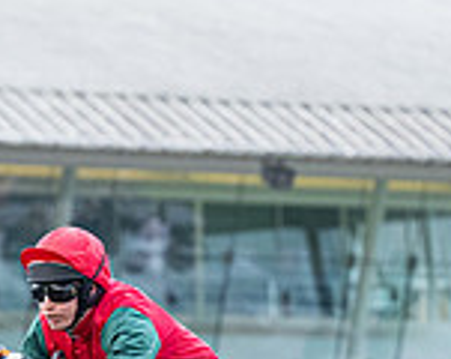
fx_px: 8920
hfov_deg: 2.9
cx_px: 248
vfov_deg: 2.3
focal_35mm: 670
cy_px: 597
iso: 800
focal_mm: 125
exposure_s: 1/2000
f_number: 2.8
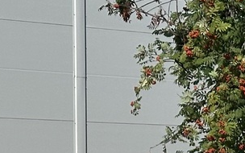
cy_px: 393
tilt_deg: -5.0
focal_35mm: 241
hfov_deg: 8.6
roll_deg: +0.8
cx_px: -51
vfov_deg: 5.2
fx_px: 1609
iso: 64
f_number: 1.78
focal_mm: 6.86
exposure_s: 1/13699
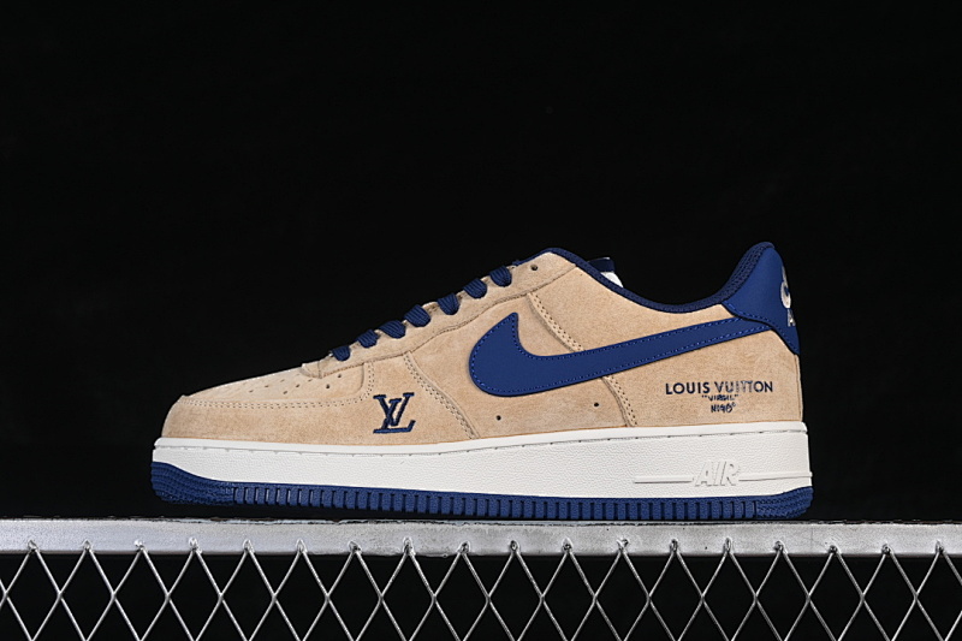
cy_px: 320
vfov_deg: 18.2
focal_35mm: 75
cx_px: 481
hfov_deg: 27.0
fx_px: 2004
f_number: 8
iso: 160
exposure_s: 1/80
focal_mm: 50
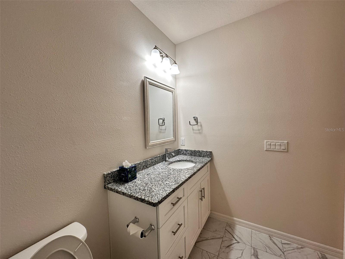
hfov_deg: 102.1
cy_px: 130
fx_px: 140
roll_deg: +1.3
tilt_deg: -0.6
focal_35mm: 14
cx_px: 172
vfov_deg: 85.7
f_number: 2.2
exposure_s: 1/120
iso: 125
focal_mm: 2.22
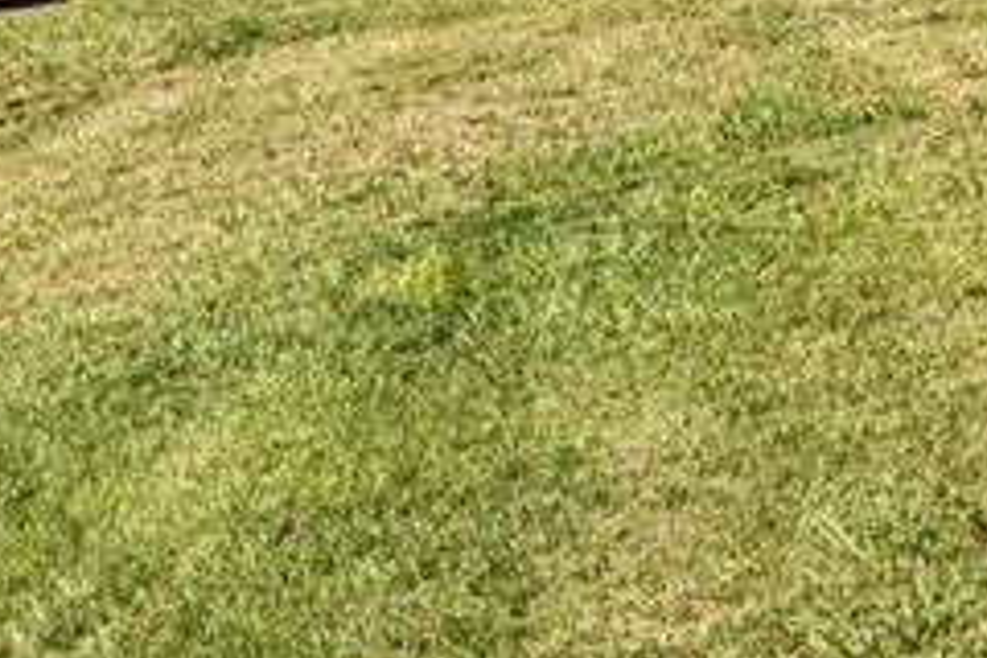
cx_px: 1645
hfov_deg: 14.5
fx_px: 3509
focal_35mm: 128
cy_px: -261
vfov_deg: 10.4
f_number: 9
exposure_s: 1/250
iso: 125
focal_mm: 30
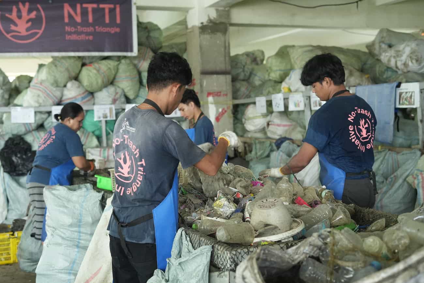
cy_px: 142
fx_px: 589
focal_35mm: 50
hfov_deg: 39.6
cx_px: 212
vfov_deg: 27.0
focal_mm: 50
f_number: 3.5
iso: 3200
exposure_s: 1/125
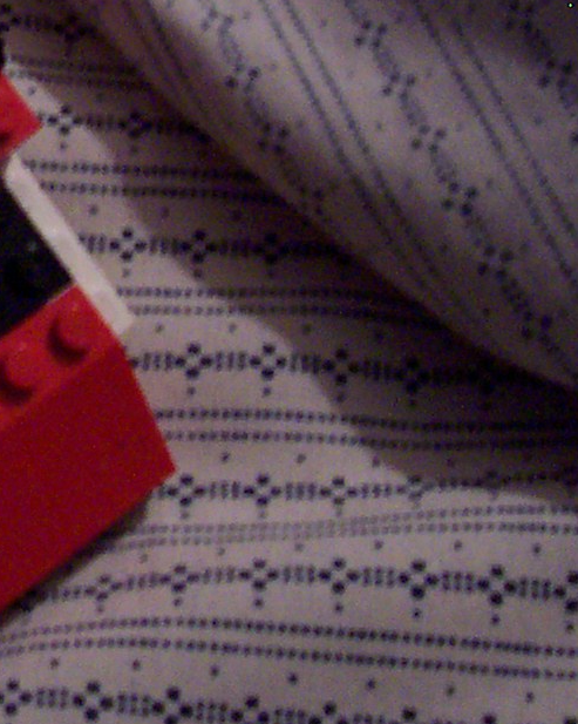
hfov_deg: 11.8
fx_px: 2653
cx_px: -335
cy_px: 122
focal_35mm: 124
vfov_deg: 15.4
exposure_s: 1/8
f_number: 2.7
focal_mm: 5.6
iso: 160
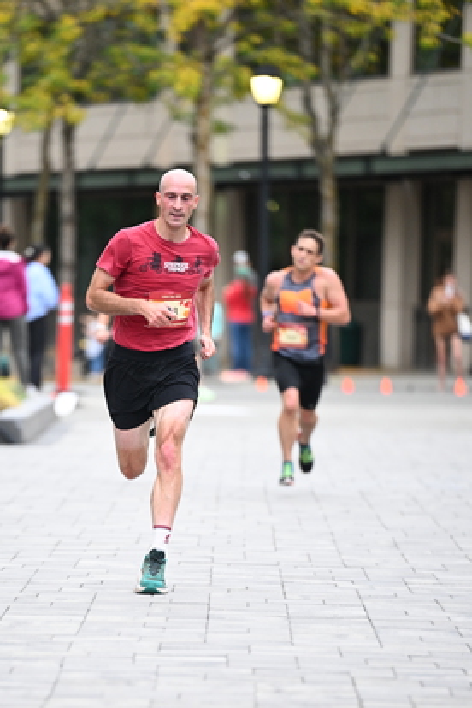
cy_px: 457
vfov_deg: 7.7
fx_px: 5231
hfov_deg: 5.2
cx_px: 163
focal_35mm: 266
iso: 1600
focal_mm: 200
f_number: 2.8
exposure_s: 1/800
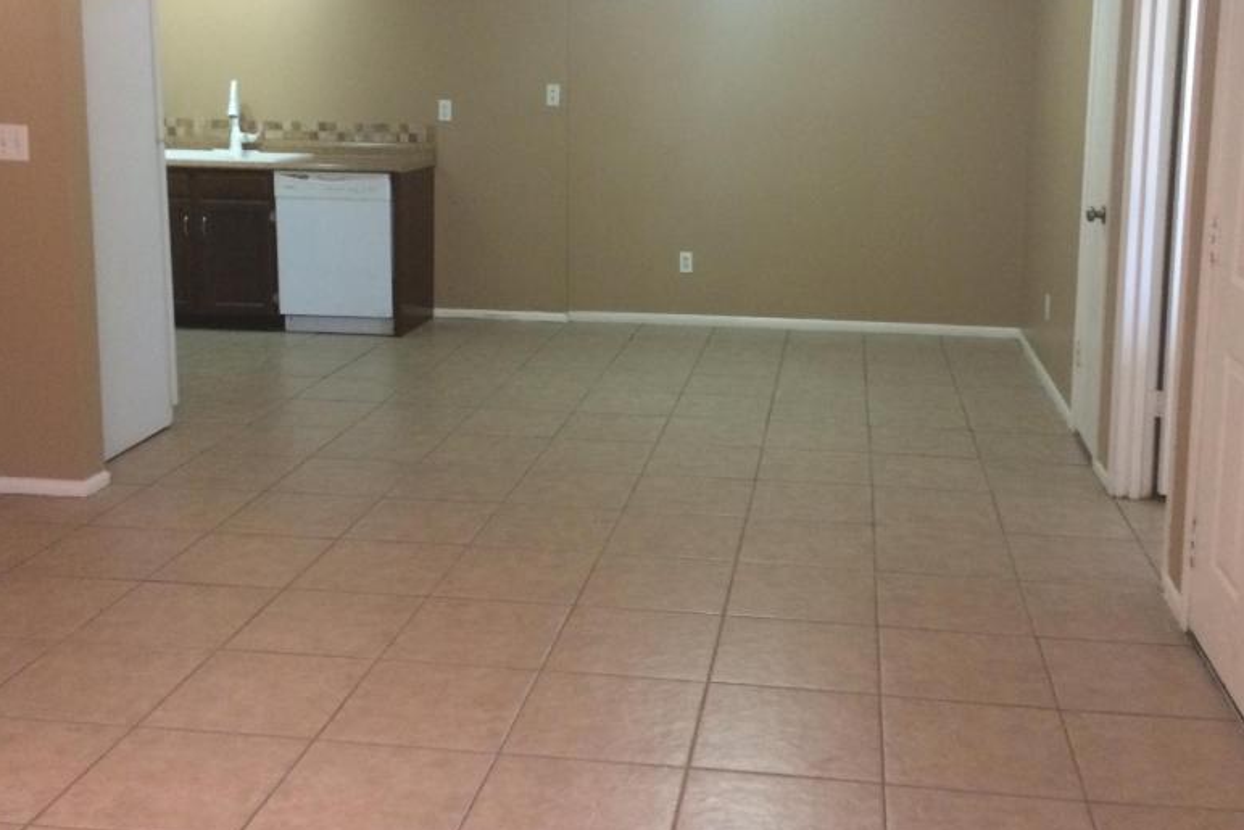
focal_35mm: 40
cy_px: 271
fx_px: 1382
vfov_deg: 33.1
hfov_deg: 48.4
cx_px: 680
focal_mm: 4.15
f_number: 2.2
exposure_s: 1/30
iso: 250
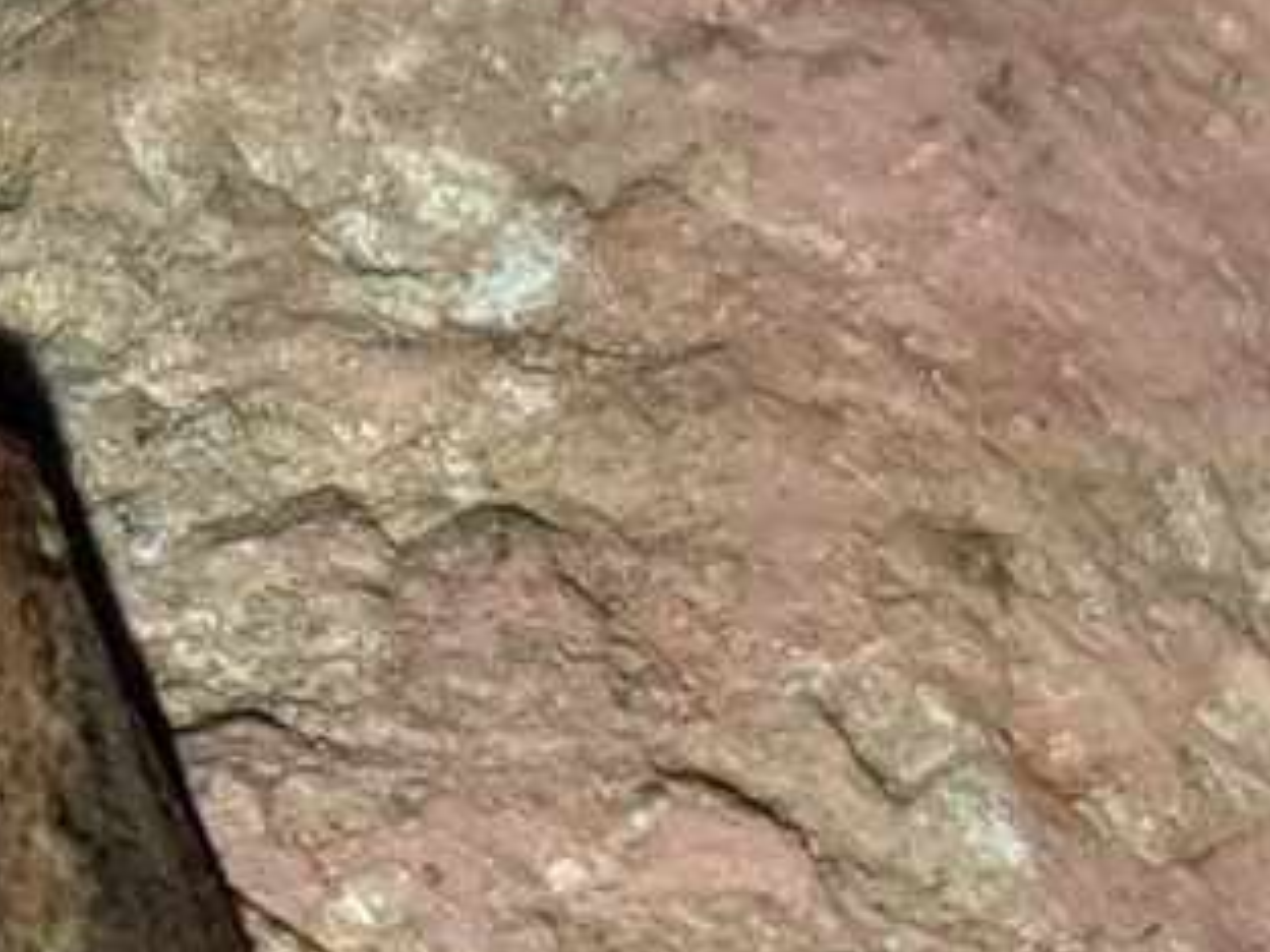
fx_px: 2605
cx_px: 145
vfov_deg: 20.4
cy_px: 793
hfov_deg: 26.5
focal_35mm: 71
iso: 50
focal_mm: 4.3
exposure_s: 1/942
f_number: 1.5
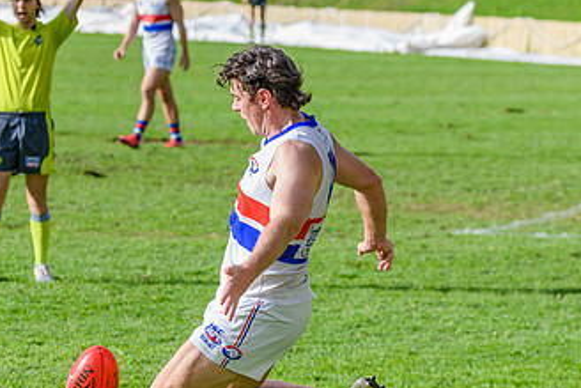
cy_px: 234
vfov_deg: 5.0
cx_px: 224
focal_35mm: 277
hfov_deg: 7.4
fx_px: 4472
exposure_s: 1/1600
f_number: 7.1
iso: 800
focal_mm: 150
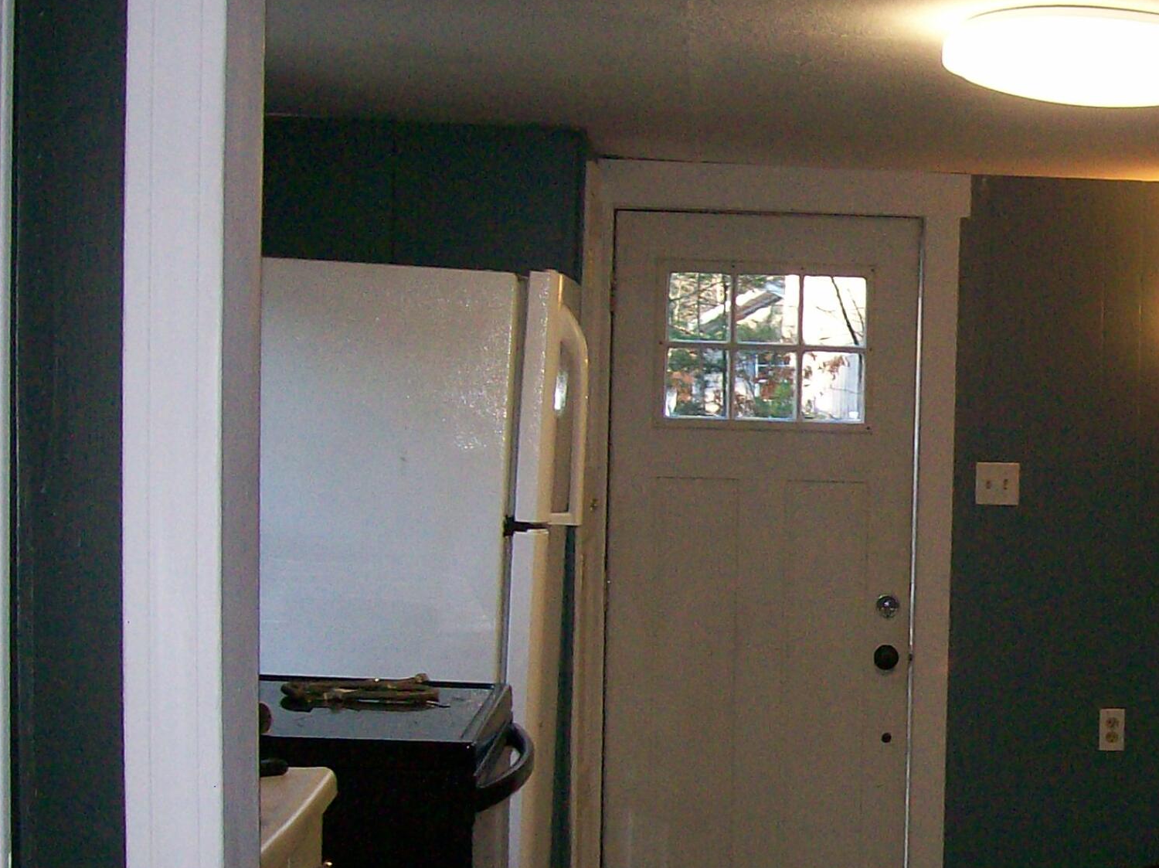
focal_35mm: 72
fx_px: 2409
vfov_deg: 20.4
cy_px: 531
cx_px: 1000
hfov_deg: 26.3
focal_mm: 6
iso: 140
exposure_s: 1/64
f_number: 2.7
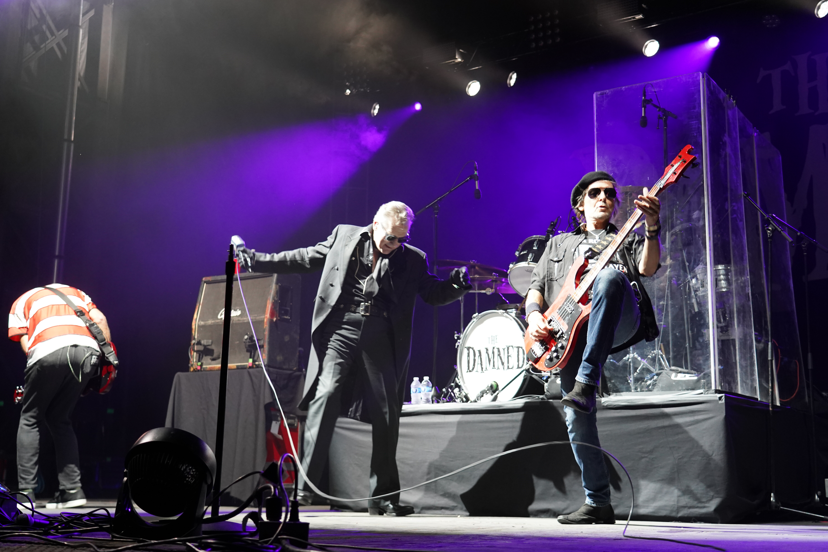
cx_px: 414
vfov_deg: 29.9
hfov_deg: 43.6
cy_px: 276
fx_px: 1035
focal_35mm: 45
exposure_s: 1/160
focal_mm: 45
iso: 3200
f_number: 4
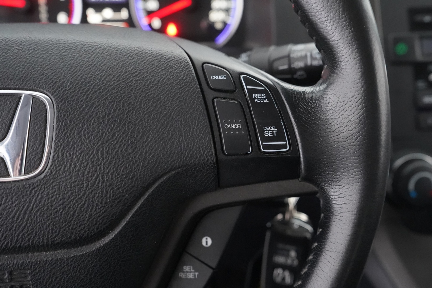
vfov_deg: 35.0
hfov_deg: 50.4
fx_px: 456
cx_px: 258
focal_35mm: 38
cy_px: 132
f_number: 5
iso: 12800
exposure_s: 1/40
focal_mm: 31
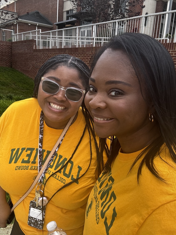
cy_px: 118
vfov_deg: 60.0
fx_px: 203
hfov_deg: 46.8
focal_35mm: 30
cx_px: 88
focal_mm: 2.69
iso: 25
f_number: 1.9
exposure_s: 1/255
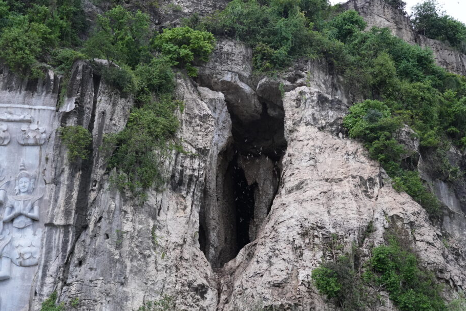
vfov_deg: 25.1
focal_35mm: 54
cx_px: 244
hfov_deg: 36.9
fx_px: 699
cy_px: 167
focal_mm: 48
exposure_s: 1/160
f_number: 4
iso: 4000
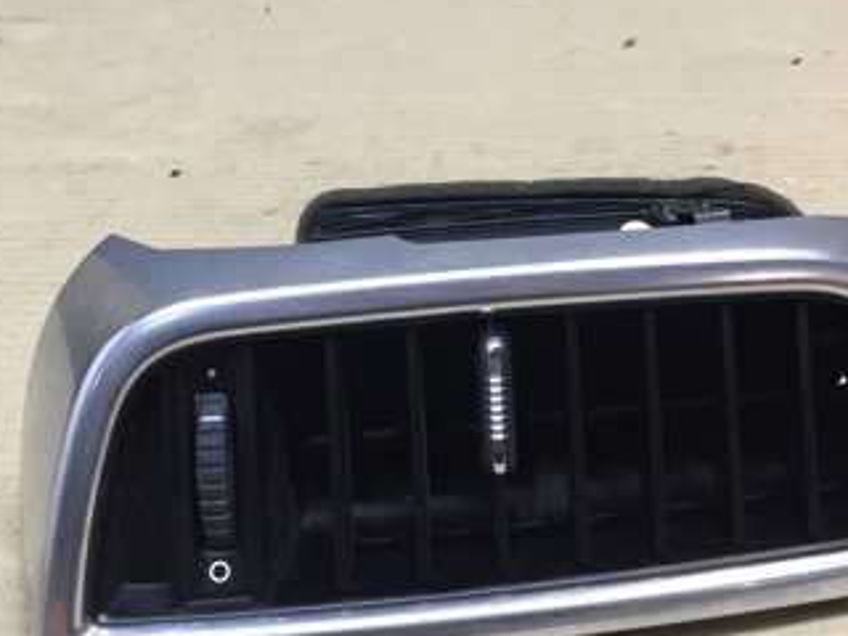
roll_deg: +0.7
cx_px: 405
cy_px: 220
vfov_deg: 25.1
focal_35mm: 58
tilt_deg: -25.2
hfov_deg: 33.2
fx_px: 1421
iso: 80
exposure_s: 1/30
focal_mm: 4.15
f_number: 2.2
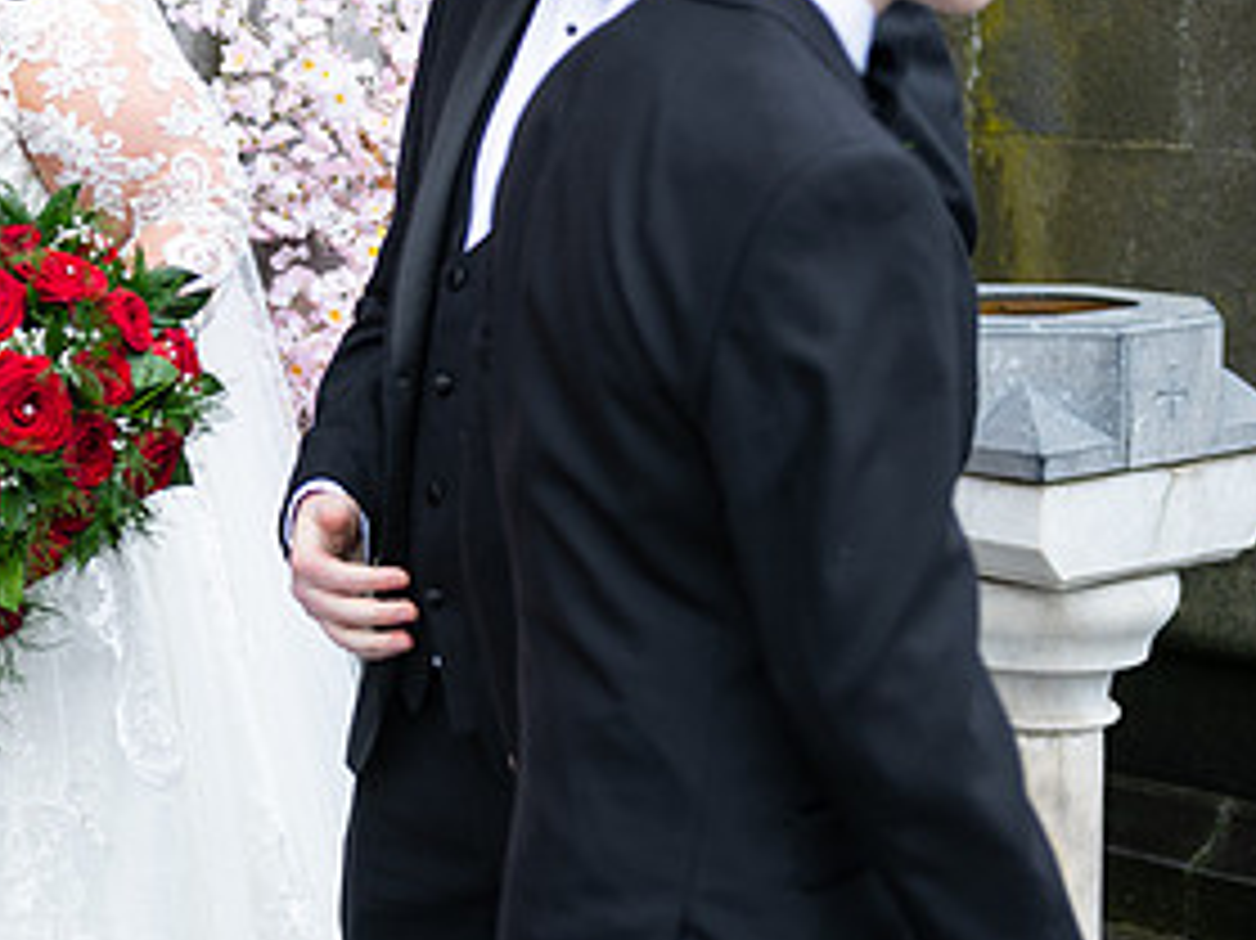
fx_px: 3990
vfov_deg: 13.3
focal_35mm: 110
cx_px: -36
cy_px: 83
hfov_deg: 17.4
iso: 125
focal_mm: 55
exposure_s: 1/160
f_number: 3.5
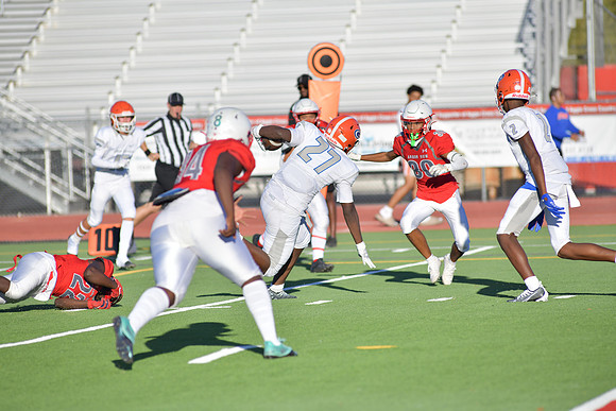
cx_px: 308
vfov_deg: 4.6
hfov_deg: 6.9
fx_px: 5134
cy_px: 206
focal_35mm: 300
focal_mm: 300
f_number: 5
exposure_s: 1/3200
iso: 280
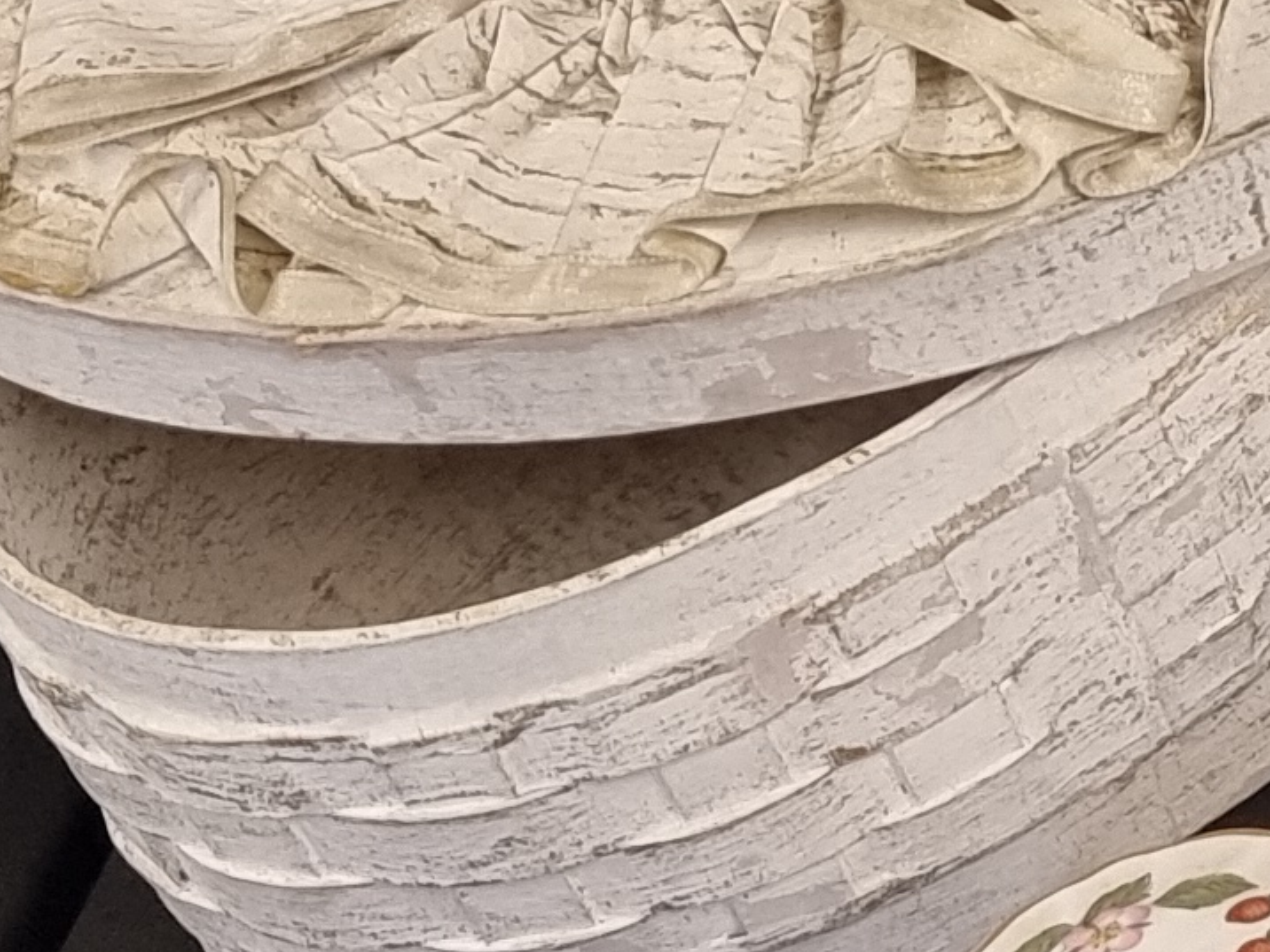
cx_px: 2567
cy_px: -78
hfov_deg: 12.8
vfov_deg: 10.9
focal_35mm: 134
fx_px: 4916
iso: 250
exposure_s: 1/100
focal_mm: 6.7
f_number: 1.8
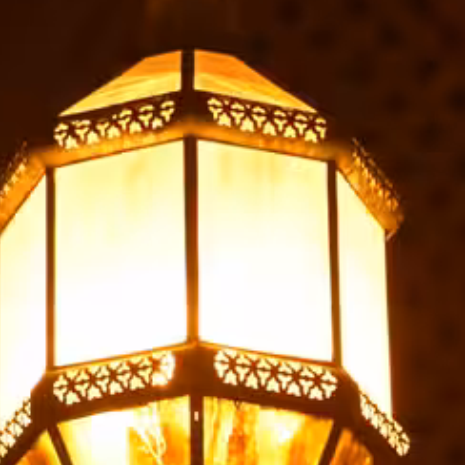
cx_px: 263
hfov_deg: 5.9
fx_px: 4511
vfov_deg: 5.9
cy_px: 358
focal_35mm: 297
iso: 1000
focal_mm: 35
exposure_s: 1/60
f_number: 4
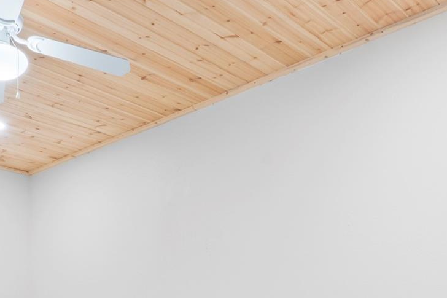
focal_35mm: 46
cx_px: 161
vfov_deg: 25.4
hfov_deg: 42.0
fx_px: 576
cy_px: 375
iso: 250
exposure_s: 2
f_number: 16
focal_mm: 11
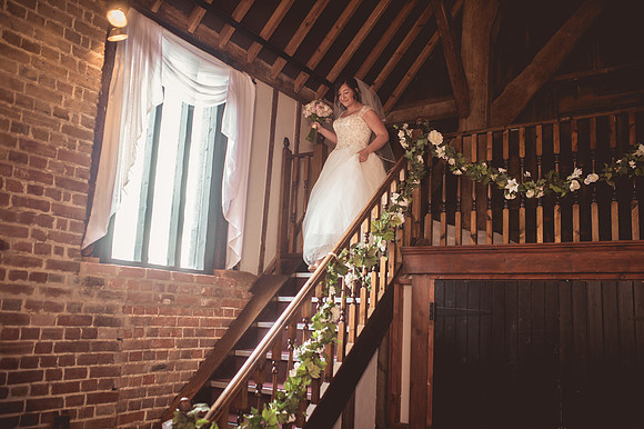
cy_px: 214
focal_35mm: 35
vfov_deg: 37.8
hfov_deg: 54.5
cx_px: 322
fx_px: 626
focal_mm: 35
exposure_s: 1/125
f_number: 2.5
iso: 320
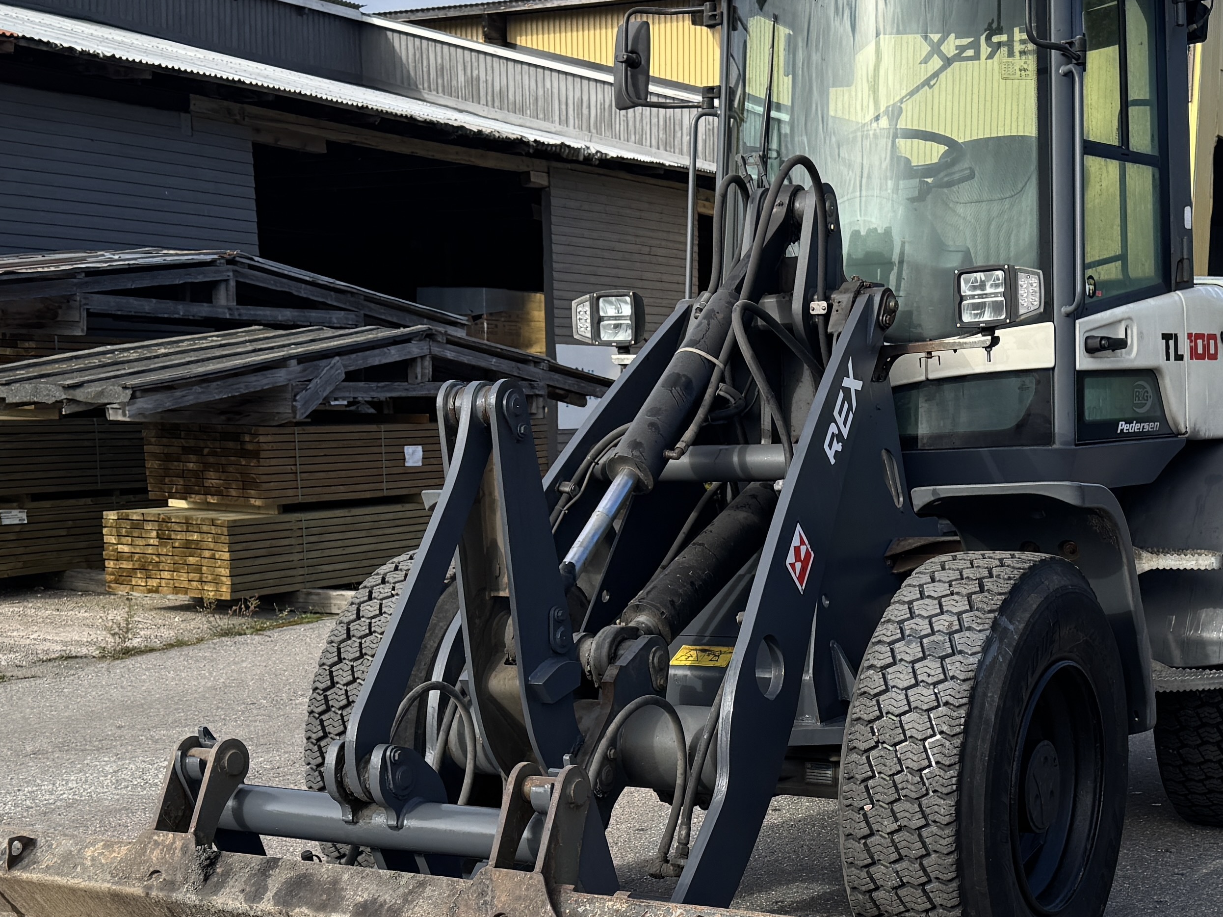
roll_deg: +0.6
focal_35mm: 55
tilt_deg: -8.9
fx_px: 1943
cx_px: 719
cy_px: 777
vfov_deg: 25.9
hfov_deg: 34.9
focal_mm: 6.76
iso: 80
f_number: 1.78
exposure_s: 1/2174
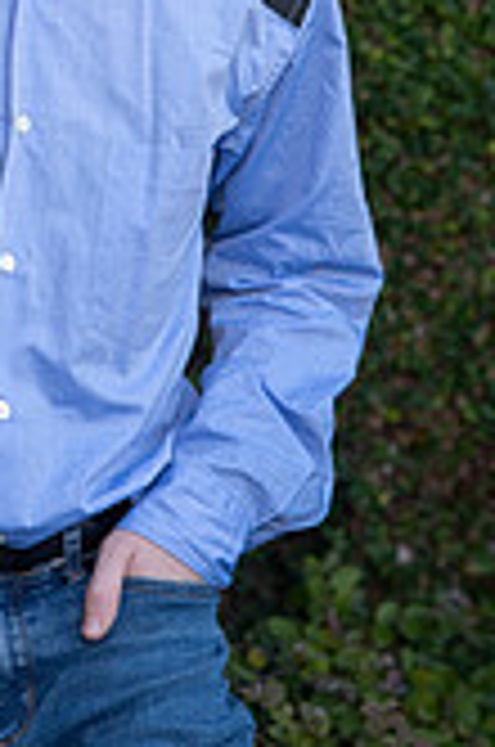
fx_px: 5177
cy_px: -40
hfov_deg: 5.5
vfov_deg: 8.2
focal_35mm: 250
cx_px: 18
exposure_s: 1/250
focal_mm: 92
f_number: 5
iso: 640
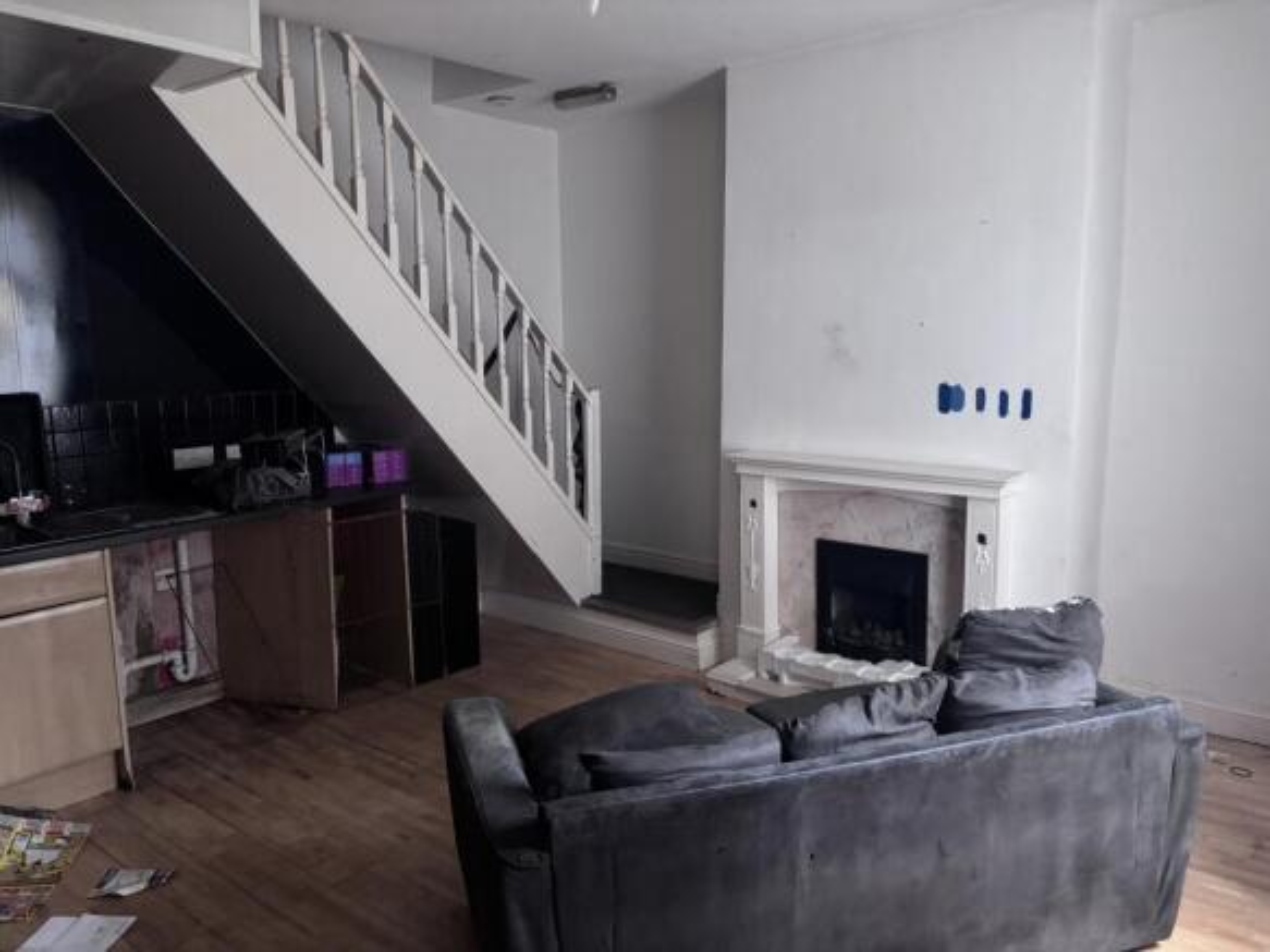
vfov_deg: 53.0
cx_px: 635
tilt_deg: -7.9
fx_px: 954
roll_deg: +0.7
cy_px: 476
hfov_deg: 67.3
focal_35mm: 26
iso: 640
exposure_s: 1/31
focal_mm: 5.96
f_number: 1.6
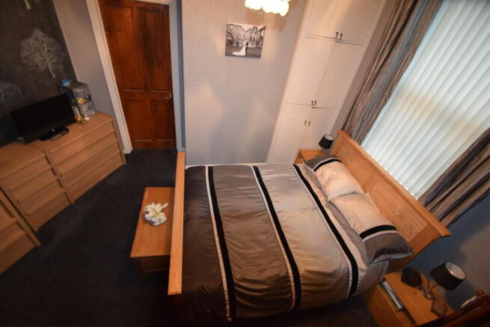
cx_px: 245
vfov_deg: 77.4
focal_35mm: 15
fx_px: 204
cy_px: 164
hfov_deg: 100.4
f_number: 3.5
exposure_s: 1/60
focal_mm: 10
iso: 2000
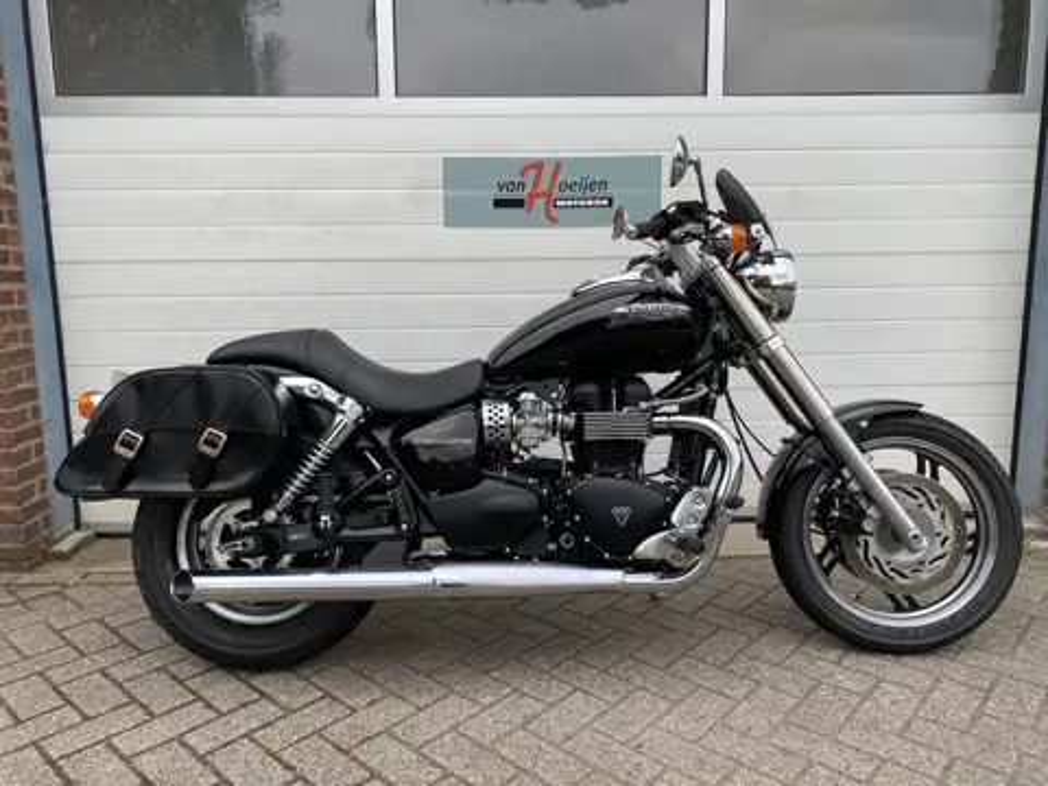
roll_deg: +0.1
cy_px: 393
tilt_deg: -8.7
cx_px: 524
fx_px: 787
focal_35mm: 26
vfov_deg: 53.1
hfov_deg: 67.3
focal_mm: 4.25
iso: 32
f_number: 1.8
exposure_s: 1/389
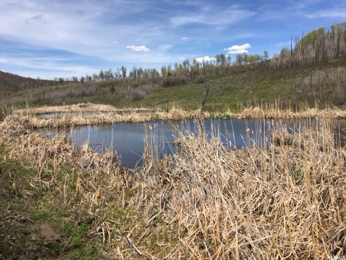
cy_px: 130
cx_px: 173
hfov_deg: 61.7
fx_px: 290
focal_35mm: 29
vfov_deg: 48.2
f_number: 2.2
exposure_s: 1/2024
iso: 25
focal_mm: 4.15
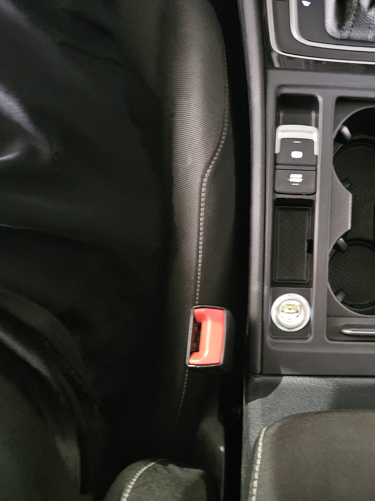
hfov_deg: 43.0
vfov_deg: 58.4
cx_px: 310
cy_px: 250
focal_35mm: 31
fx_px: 448
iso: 1250
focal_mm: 5.4
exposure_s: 1/15
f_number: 1.8
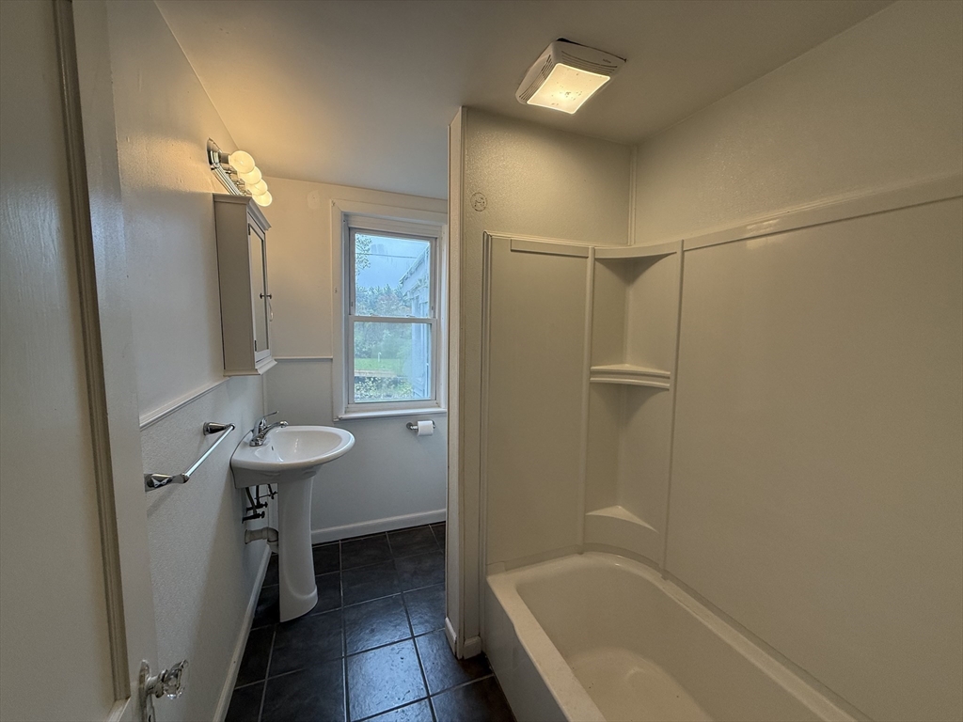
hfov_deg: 102.1
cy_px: 361
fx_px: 389
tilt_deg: -4.8
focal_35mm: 14
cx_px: 482
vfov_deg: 85.7
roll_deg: +0.0
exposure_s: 1/120
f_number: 2.2
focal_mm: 2.22
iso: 125
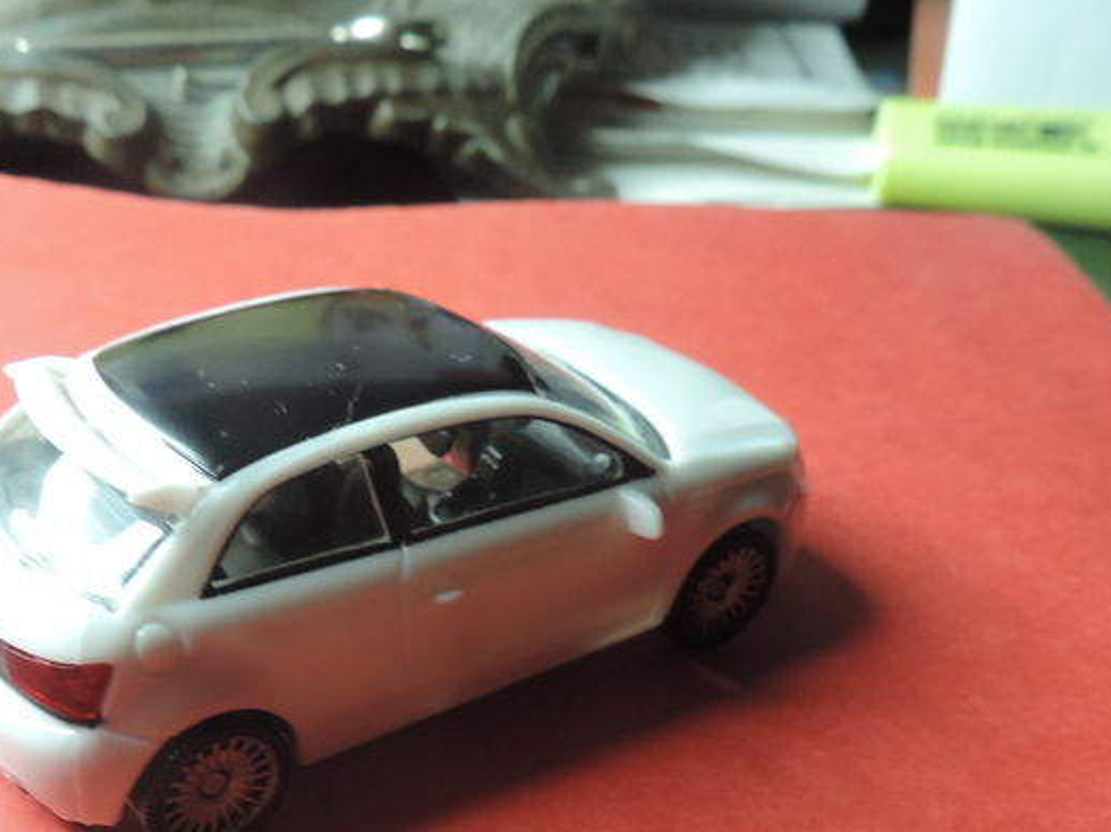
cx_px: 436
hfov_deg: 41.0
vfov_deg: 30.1
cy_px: 753
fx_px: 1476
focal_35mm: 46
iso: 280
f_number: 3
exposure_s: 1/30
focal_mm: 4.3
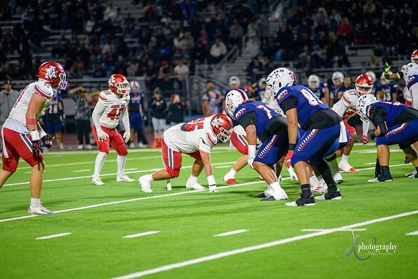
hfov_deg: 10.3
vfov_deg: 6.9
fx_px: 2323
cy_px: 140
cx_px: 209
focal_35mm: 200
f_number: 2.8
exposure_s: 1/320
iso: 2000
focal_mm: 200
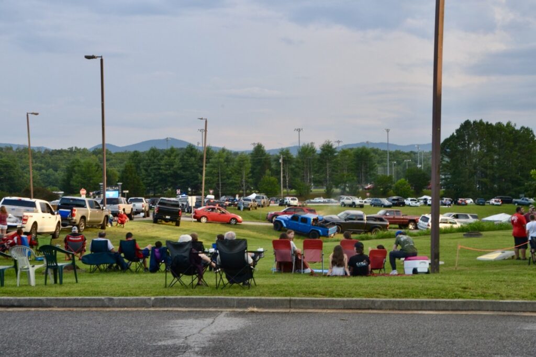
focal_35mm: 51
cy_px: 178
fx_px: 759
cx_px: 268
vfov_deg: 26.5
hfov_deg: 38.9
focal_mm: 34
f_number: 20
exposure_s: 1/50
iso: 800
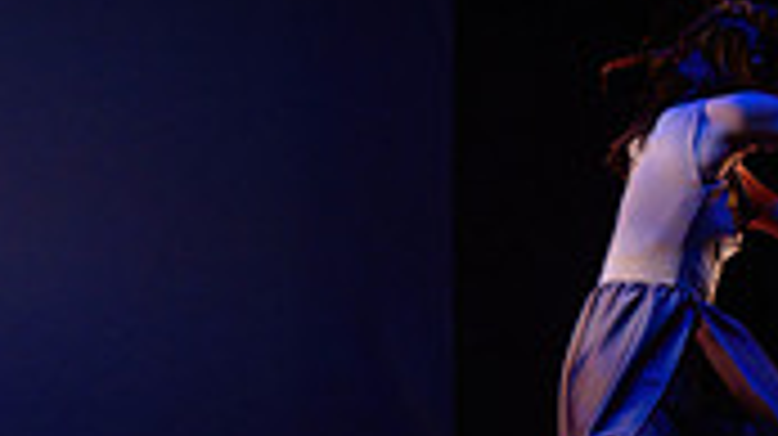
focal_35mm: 93
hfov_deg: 22.4
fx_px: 1917
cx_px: 76
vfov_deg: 13.0
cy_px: 288
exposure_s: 1/400
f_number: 1.4
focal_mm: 24
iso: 1000
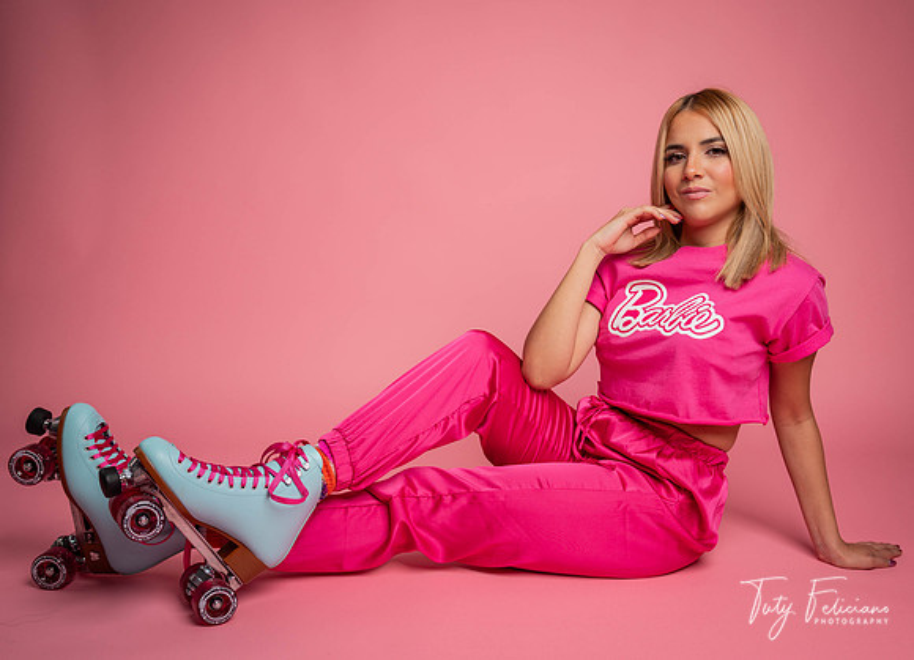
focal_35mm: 39
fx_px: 1022
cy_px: 329
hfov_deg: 48.2
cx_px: 484
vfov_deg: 35.8
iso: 64
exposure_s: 1/200
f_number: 4.5
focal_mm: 36
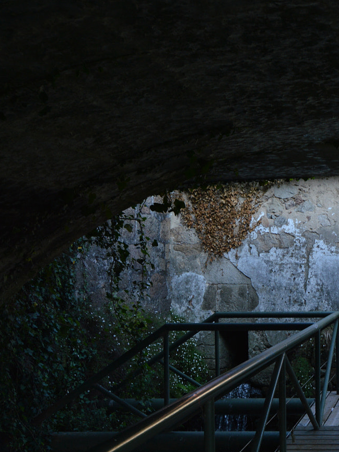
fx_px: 627
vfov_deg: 39.5
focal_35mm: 48
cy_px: 268
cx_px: 399
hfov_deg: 27.0
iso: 200
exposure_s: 1/100
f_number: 9
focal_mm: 18
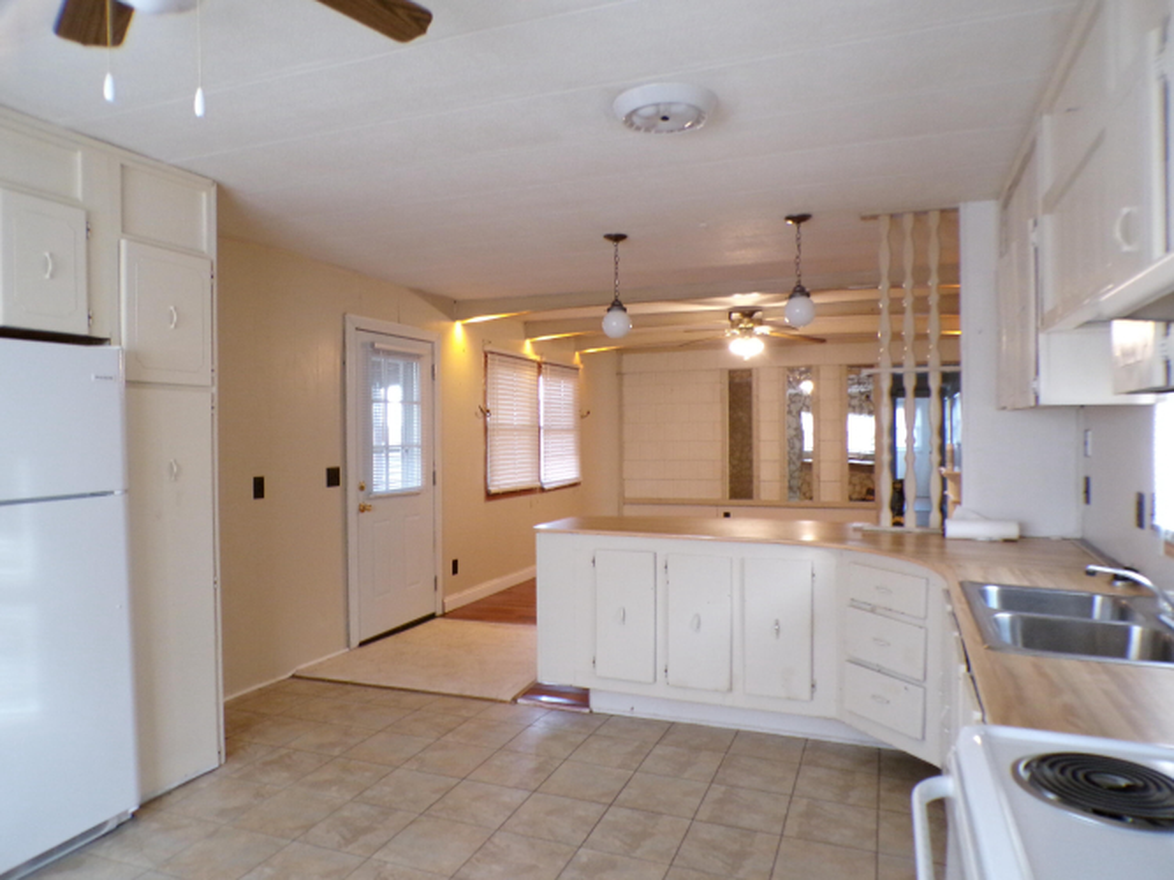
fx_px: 814
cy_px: 440
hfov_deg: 71.6
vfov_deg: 56.8
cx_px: 587
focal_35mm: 24
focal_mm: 4.3
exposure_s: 1/17
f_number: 3
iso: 479
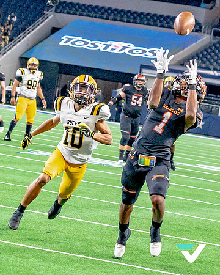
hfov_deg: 6.1
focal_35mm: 254
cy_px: 117
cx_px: 130
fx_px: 2067
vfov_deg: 7.6
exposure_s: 1/1000
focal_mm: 100
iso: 5000
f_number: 5.6
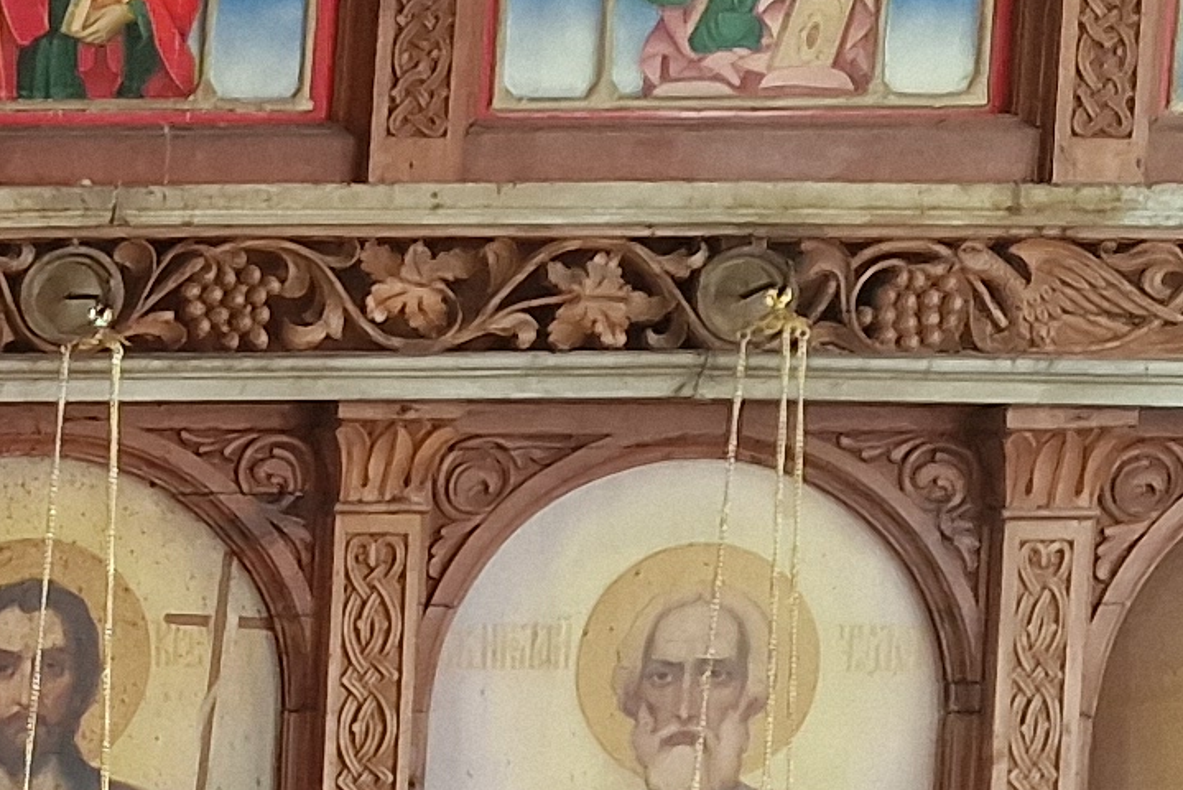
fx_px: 4372
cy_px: 1536
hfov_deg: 12.3
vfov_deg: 9.7
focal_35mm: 133
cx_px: -1621
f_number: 1.8
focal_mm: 6.4
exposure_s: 1/100
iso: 320
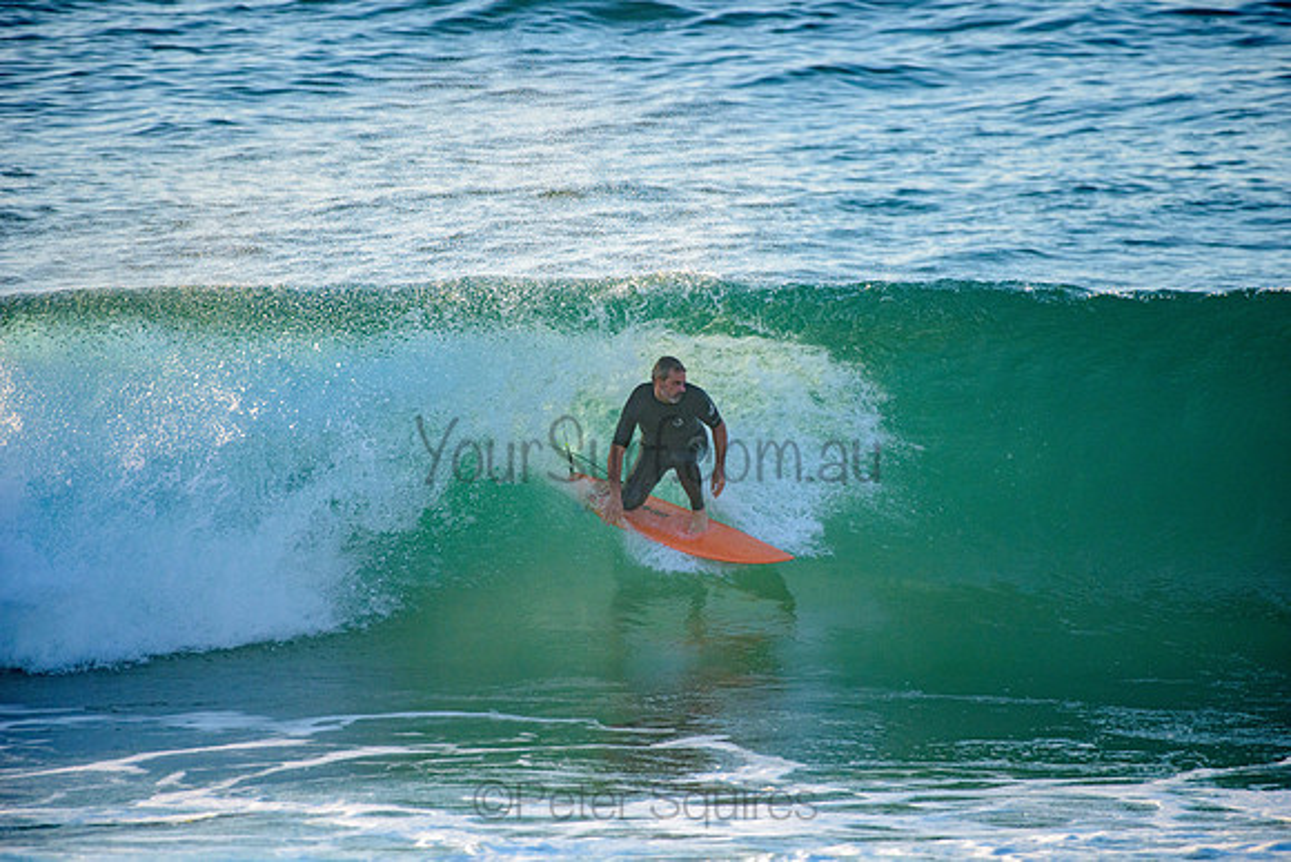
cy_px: 431
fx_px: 17937
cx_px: 646
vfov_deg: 2.8
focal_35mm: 500
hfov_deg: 4.1
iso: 720
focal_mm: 500
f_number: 5.6
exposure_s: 1/2000
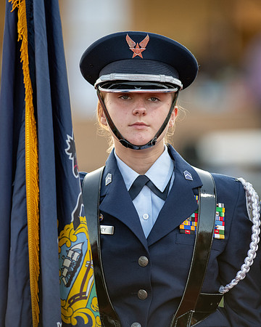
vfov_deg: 4.3
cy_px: 154
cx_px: 115
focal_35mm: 448
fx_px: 4326
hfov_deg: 3.5
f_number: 4
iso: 1600
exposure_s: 1/500
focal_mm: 300
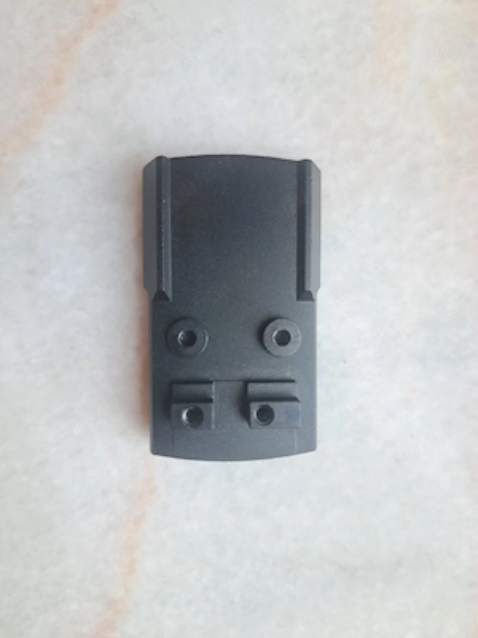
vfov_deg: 71.6
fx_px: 442
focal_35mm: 24
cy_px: 319
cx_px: 239
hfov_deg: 56.8
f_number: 1.8
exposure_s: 1/50
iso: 80
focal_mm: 5.23
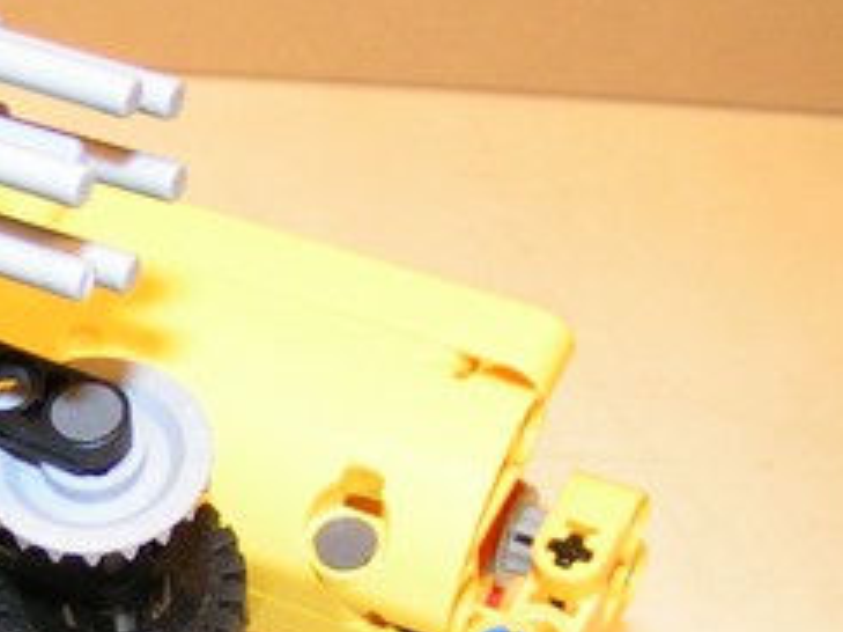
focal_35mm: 100
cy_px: 594
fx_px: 2434
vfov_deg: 14.6
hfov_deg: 19.0
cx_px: -31
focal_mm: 5.8
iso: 160
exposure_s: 1/40
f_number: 2.8
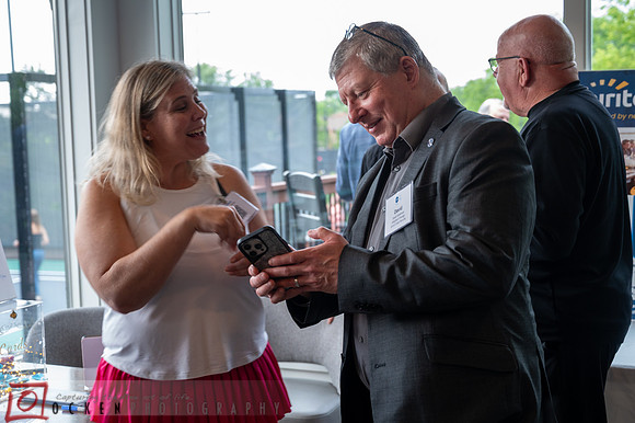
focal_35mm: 51
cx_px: 316
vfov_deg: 26.4
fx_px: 901
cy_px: 209
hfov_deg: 38.8
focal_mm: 48
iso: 800
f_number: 4
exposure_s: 1/50
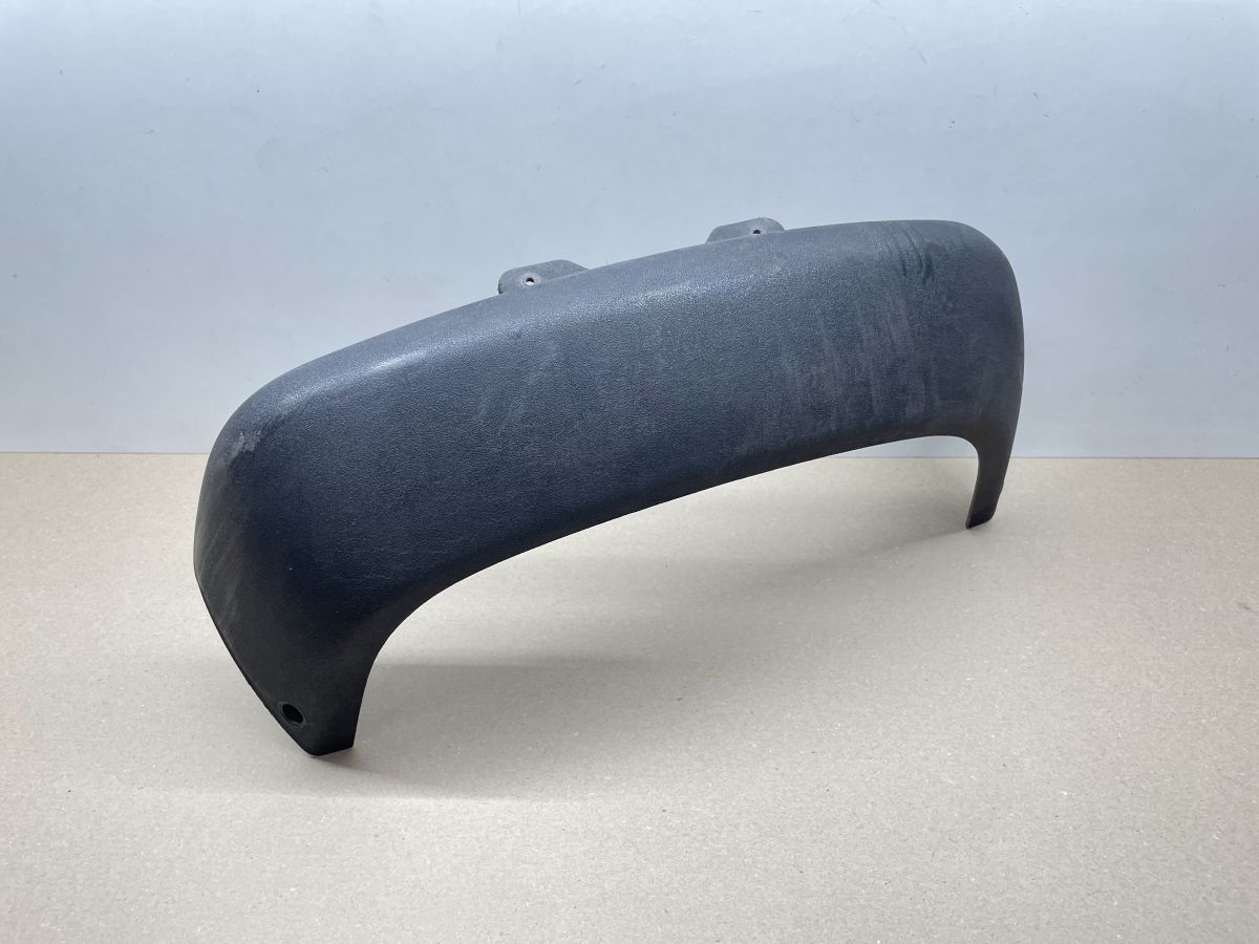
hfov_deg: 67.3
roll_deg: +3.4
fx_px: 946
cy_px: 472
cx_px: 630
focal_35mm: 26
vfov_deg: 53.1
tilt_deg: -34.9
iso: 80
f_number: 1.6
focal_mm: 4.2
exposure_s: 1/100
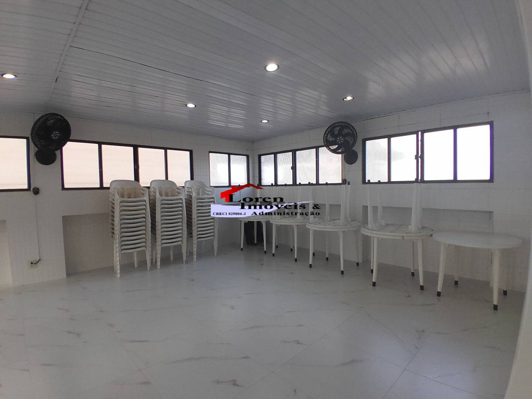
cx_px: 266
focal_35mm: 17
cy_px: 200
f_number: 2.2
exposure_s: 1/129
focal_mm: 1.46
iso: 40
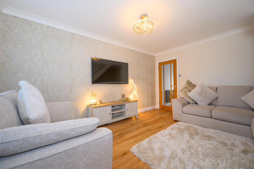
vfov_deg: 81.2
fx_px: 99
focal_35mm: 14
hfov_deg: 104.2
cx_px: 127
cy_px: 84
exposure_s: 1/10
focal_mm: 14
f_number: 8
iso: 640
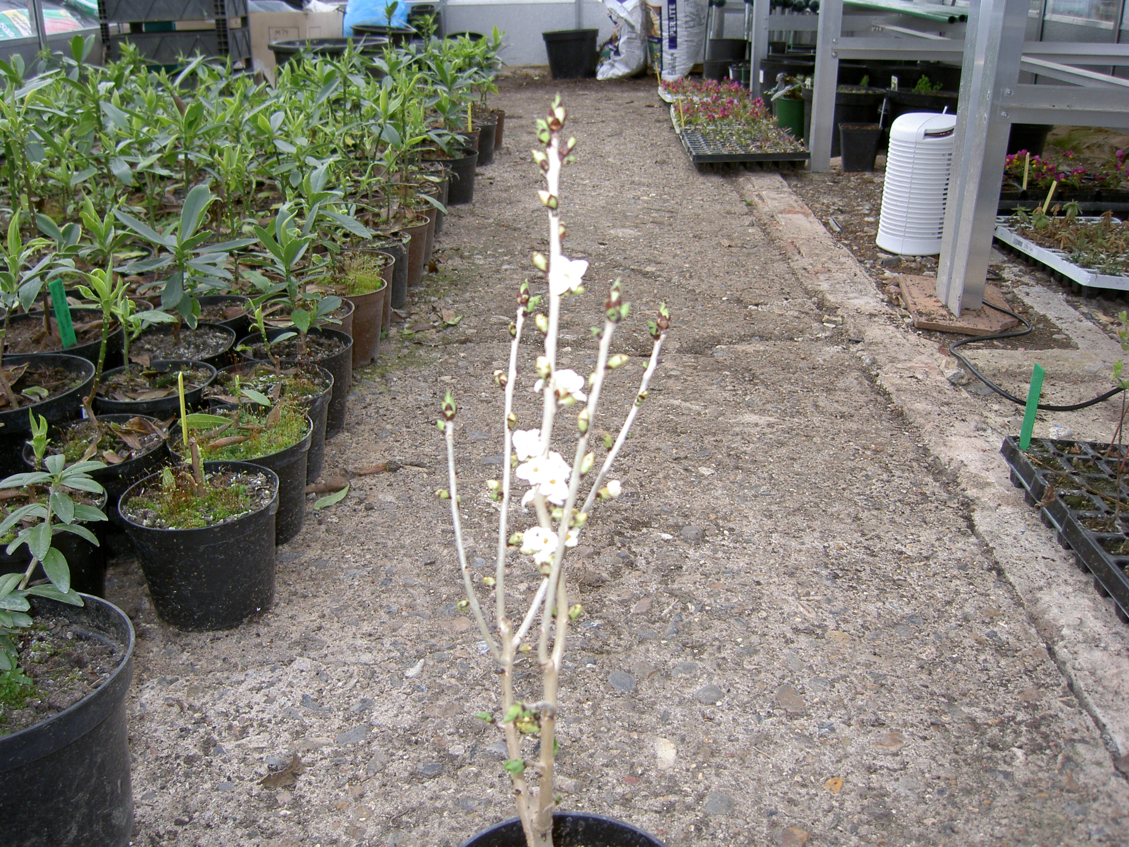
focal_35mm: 34
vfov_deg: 41.8
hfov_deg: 54.0
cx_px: 564
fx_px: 1109
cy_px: 424
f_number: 2.8
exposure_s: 1/200
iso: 50
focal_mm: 5.6
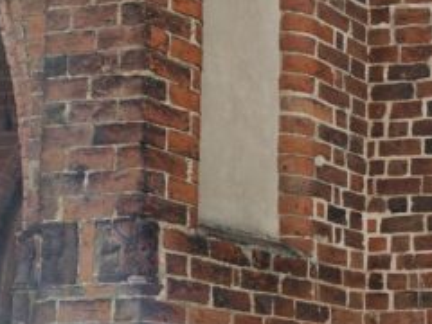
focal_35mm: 98
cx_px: 864
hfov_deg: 15.8
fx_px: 1223
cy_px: 329
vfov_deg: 14.8
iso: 25
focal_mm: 5.4
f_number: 1.8
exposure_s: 1/937
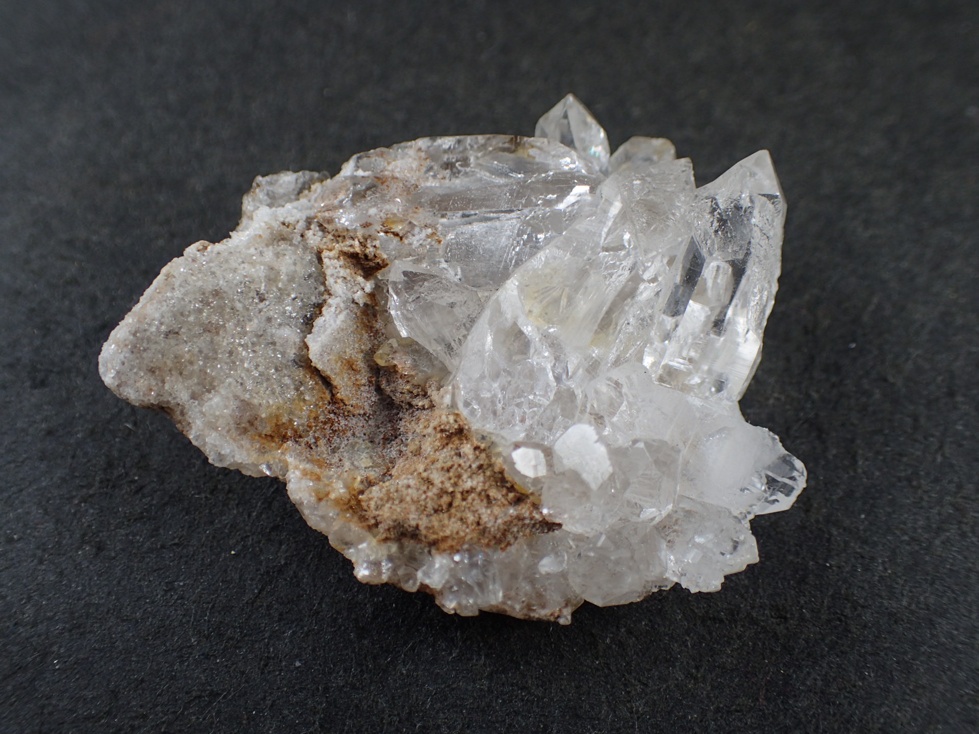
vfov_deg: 40.7
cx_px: 490
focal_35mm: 35
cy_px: 367
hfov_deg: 52.6
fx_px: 990
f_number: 2.6
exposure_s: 1/125
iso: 100
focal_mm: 6.42
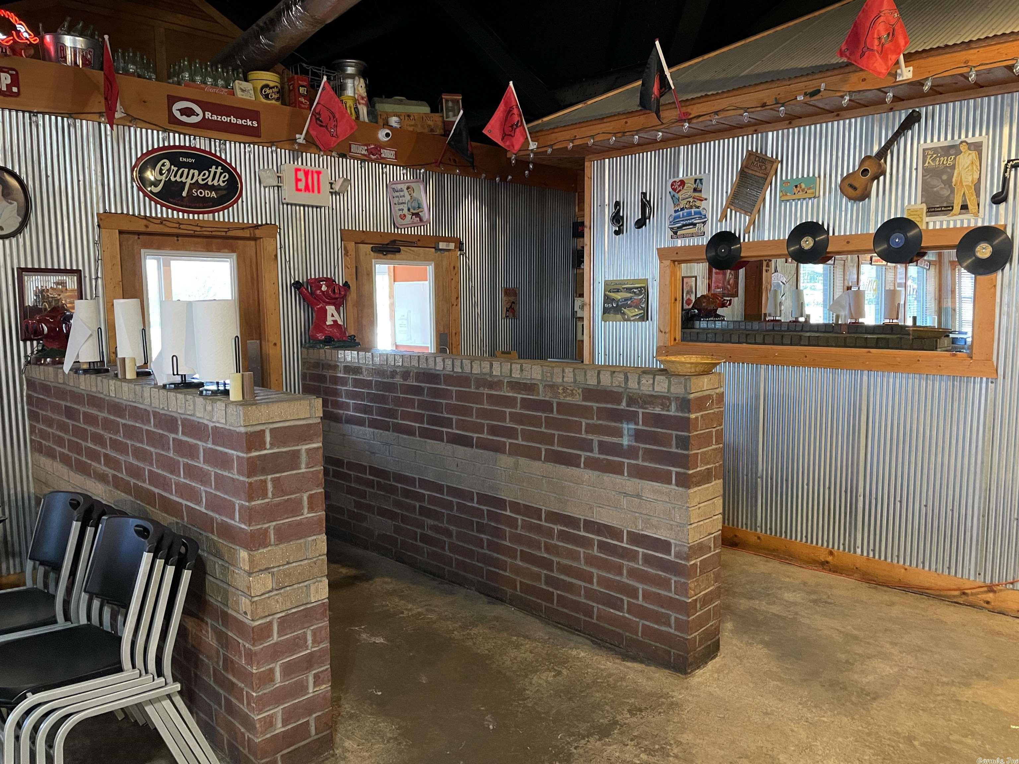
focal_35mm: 26
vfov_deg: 53.1
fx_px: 765
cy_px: 382
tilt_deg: -6.2
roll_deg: +0.9
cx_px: 510
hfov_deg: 67.3
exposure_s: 1/30
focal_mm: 4.2
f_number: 1.6
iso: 500
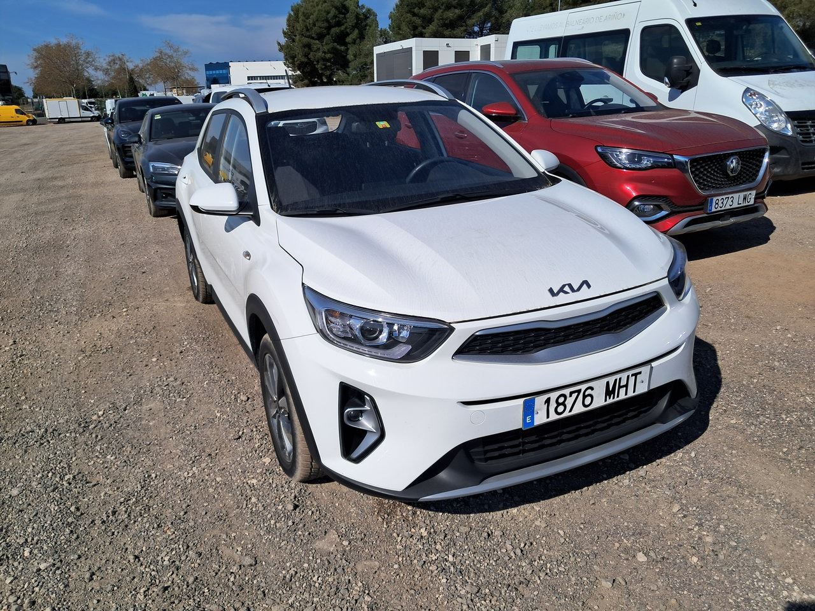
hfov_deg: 65.3
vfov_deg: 51.4
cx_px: 408
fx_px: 636
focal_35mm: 27
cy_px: 306
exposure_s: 1/1684
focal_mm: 4
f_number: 1.8
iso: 50
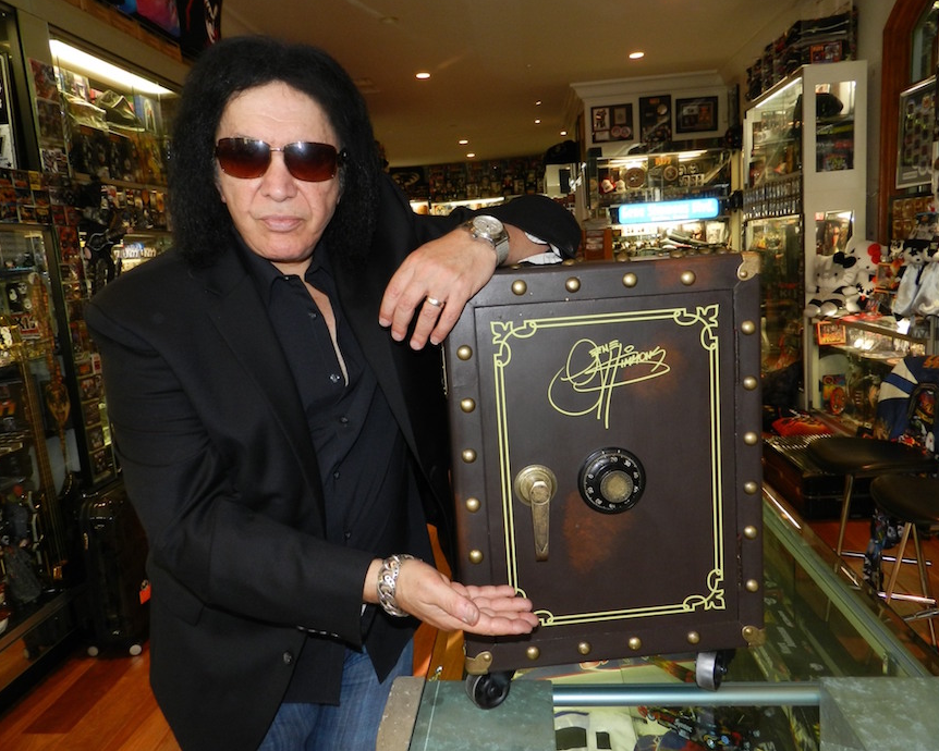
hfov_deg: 68.1
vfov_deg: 56.8
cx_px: 473
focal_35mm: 25
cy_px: 360
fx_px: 695
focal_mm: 4
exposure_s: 1/30
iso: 200
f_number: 3.4
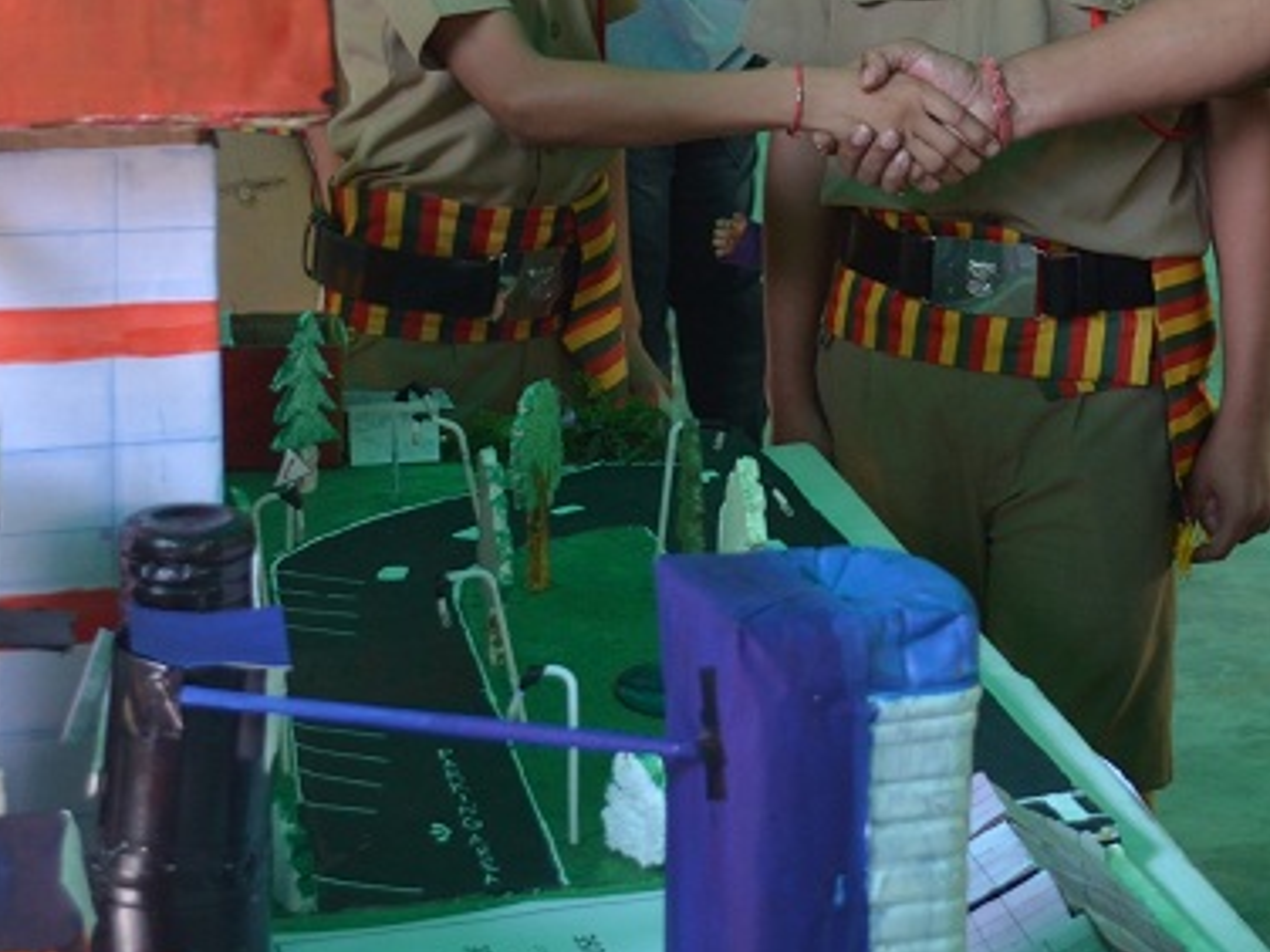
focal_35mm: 84
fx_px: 3082
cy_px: -25
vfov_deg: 17.1
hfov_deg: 22.9
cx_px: 1069
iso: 400
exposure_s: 1/160
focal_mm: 22
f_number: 4
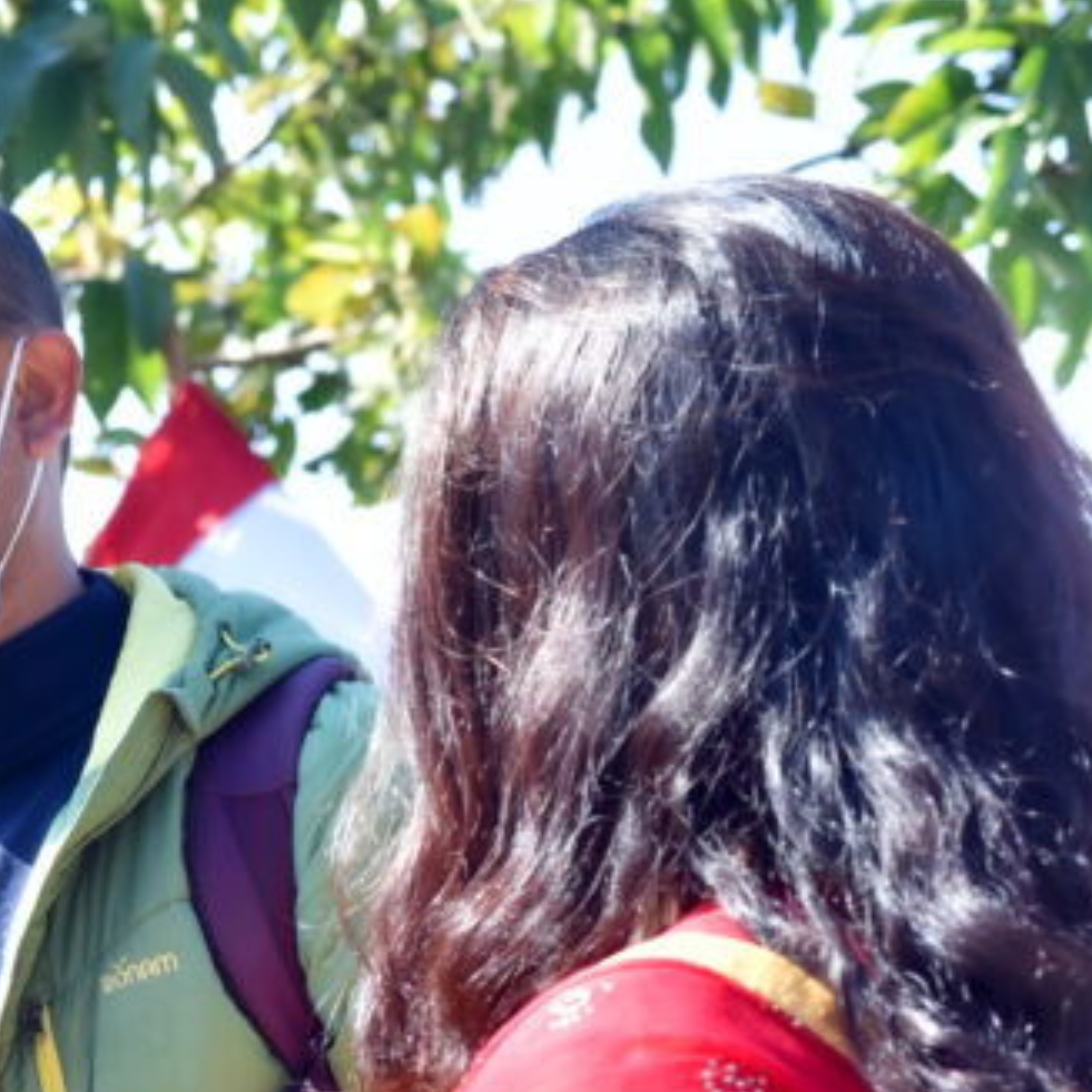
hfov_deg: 12.4
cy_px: 892
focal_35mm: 133
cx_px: -608
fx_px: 4747
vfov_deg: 13.1
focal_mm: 50
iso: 400
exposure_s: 1/500
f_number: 5.6
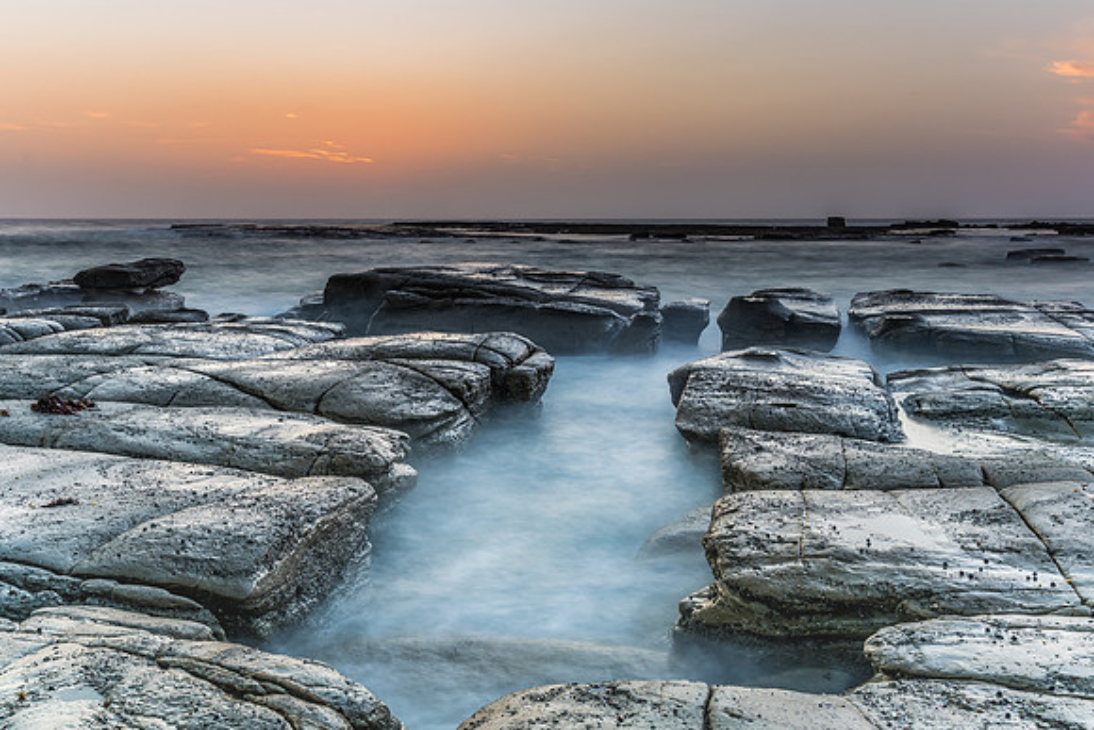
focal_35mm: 38
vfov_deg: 35.2
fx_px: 1151
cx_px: 547
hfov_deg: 50.8
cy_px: 365
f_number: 8
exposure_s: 8
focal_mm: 25
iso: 50
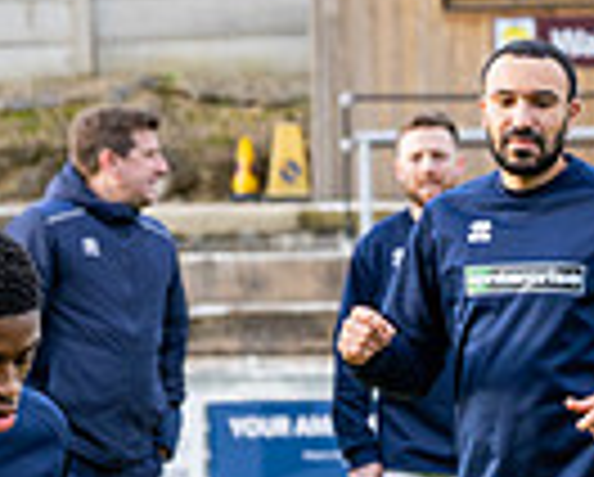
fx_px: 11497
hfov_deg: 3.0
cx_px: -97
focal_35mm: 653
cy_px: 940
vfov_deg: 2.4
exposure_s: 1/1250
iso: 1000
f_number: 4.5
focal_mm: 91
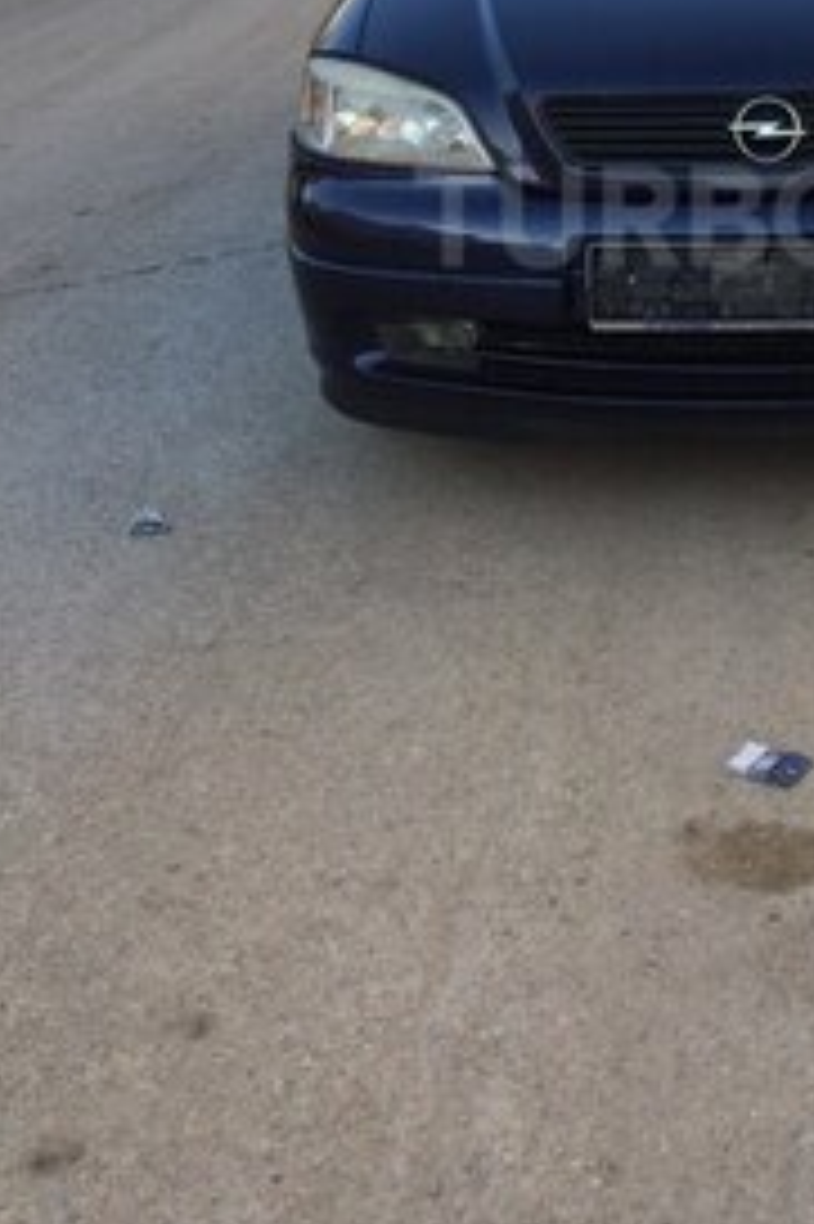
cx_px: 760
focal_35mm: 55
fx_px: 1868
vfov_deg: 34.9
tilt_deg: -16.6
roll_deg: +2.1
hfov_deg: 23.8
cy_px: 216
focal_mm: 4.15
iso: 32
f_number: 2.2
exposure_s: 1/507
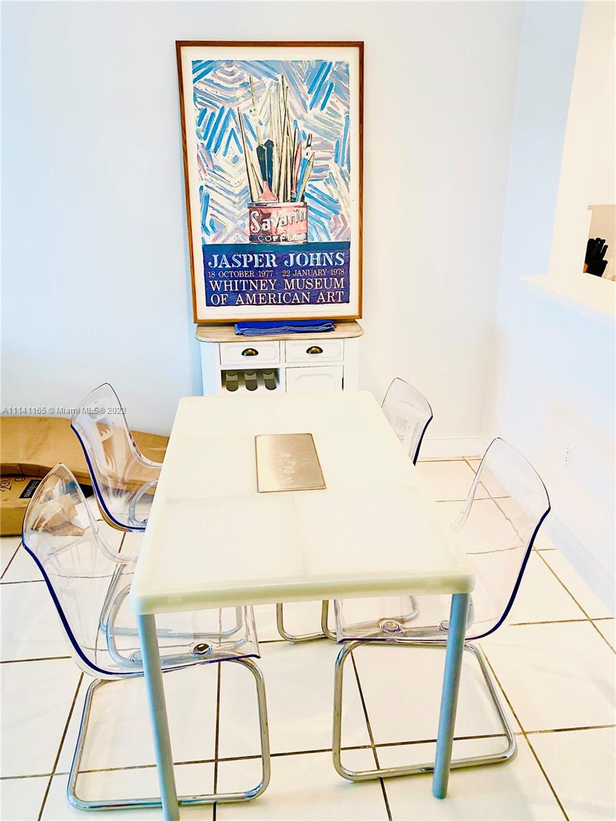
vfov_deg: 67.3
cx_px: 308
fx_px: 617
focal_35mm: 26
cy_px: 410
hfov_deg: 53.1
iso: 80
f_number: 1.8
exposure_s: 1/60
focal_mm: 4.25
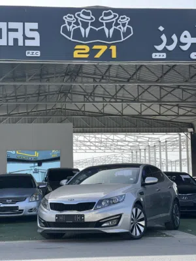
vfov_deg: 25.3
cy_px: 130
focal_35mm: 77
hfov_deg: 19.1
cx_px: 98
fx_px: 581
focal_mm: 9
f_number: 2.8
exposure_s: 1/359
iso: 32
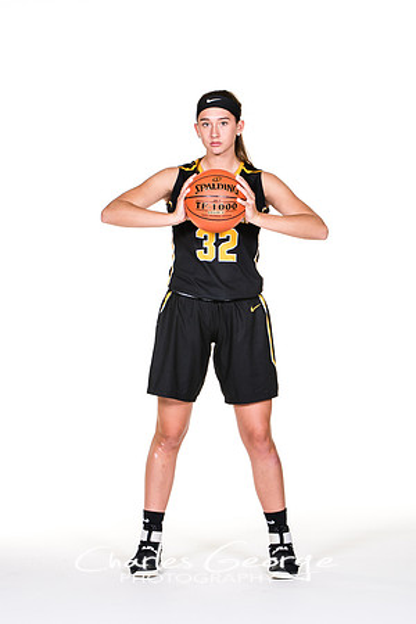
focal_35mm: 142
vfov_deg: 14.4
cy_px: 312
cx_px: 208
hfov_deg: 9.6
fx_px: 2470
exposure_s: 1/160
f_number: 6.3
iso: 200
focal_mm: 95
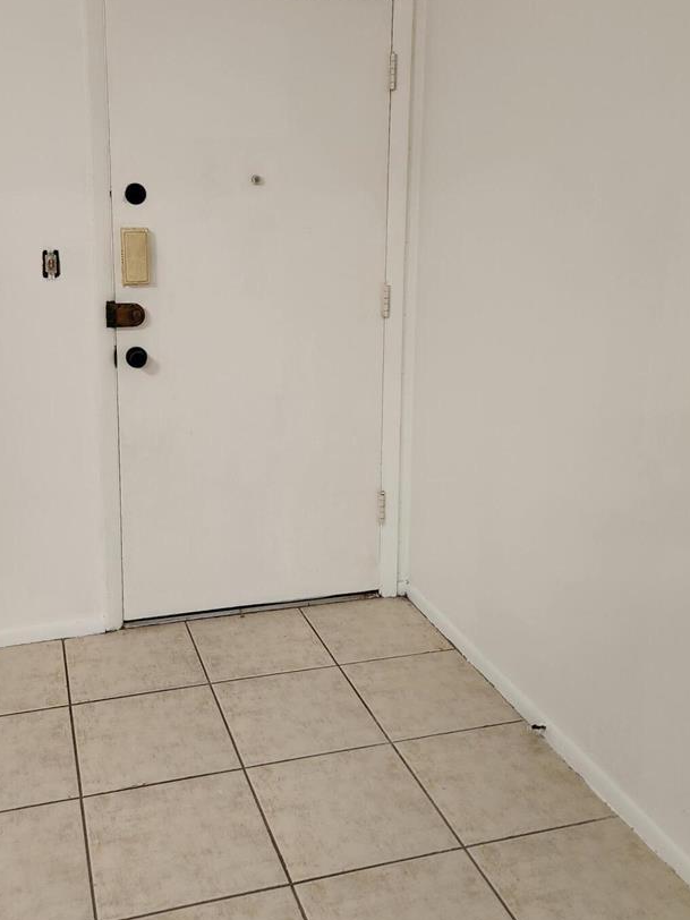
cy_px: 346
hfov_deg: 41.7
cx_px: 287
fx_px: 904
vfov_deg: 53.4
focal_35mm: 34
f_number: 1.8
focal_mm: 5.4
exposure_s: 1/120
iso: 320
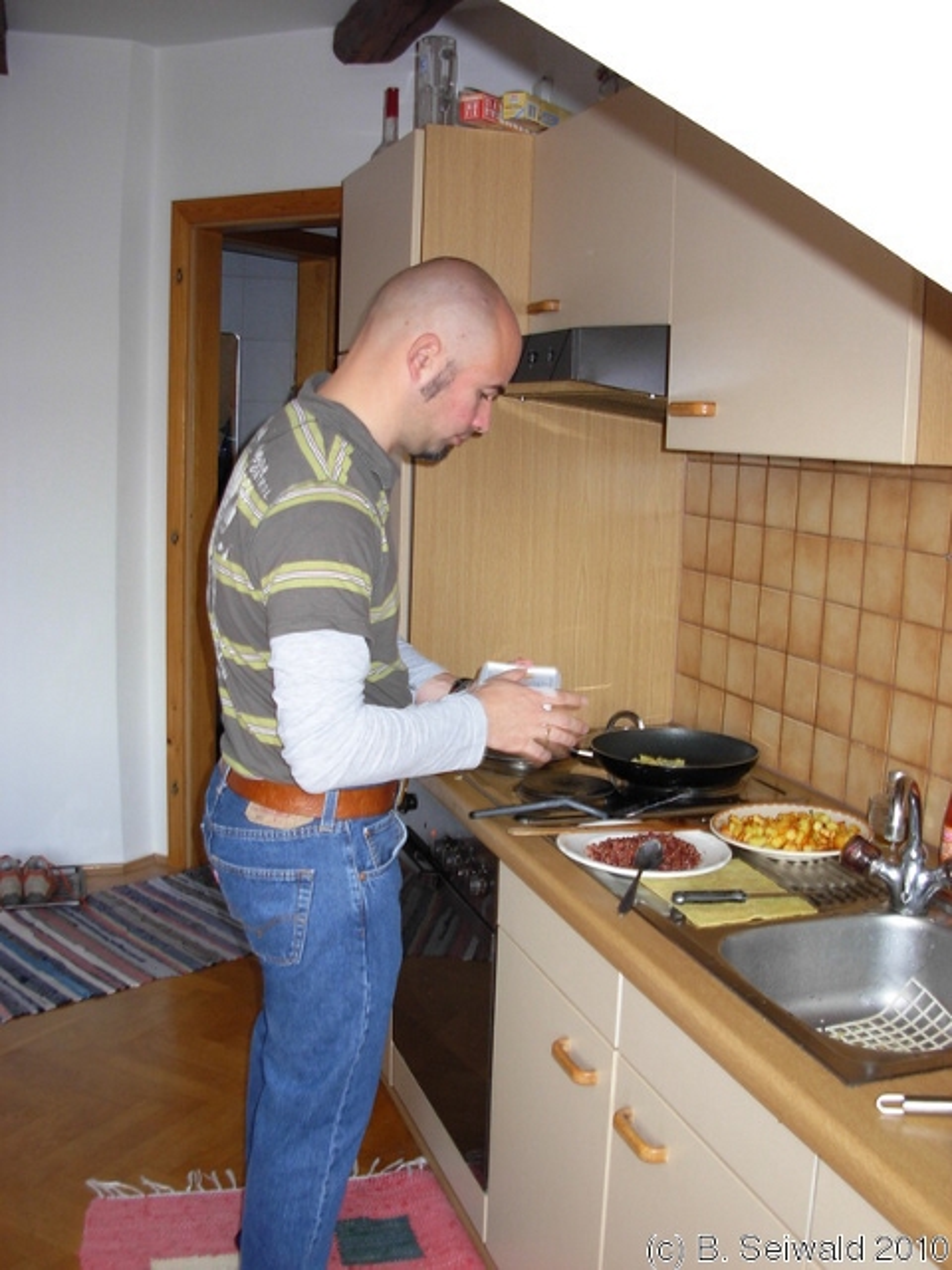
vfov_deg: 49.0
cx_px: 476
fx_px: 1393
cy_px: 635
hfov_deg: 37.7
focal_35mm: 38
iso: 115
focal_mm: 6.3
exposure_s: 1/32.9
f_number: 2.9
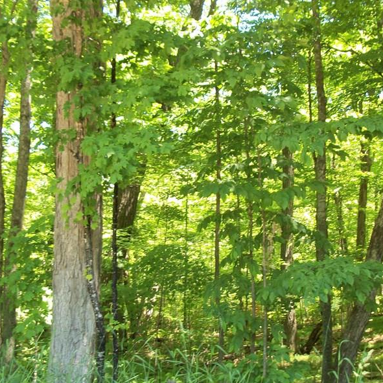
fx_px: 613
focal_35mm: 49
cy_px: 238
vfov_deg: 34.5
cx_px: 222
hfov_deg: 34.6
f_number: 2.9
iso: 80
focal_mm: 5.7
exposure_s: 1/40
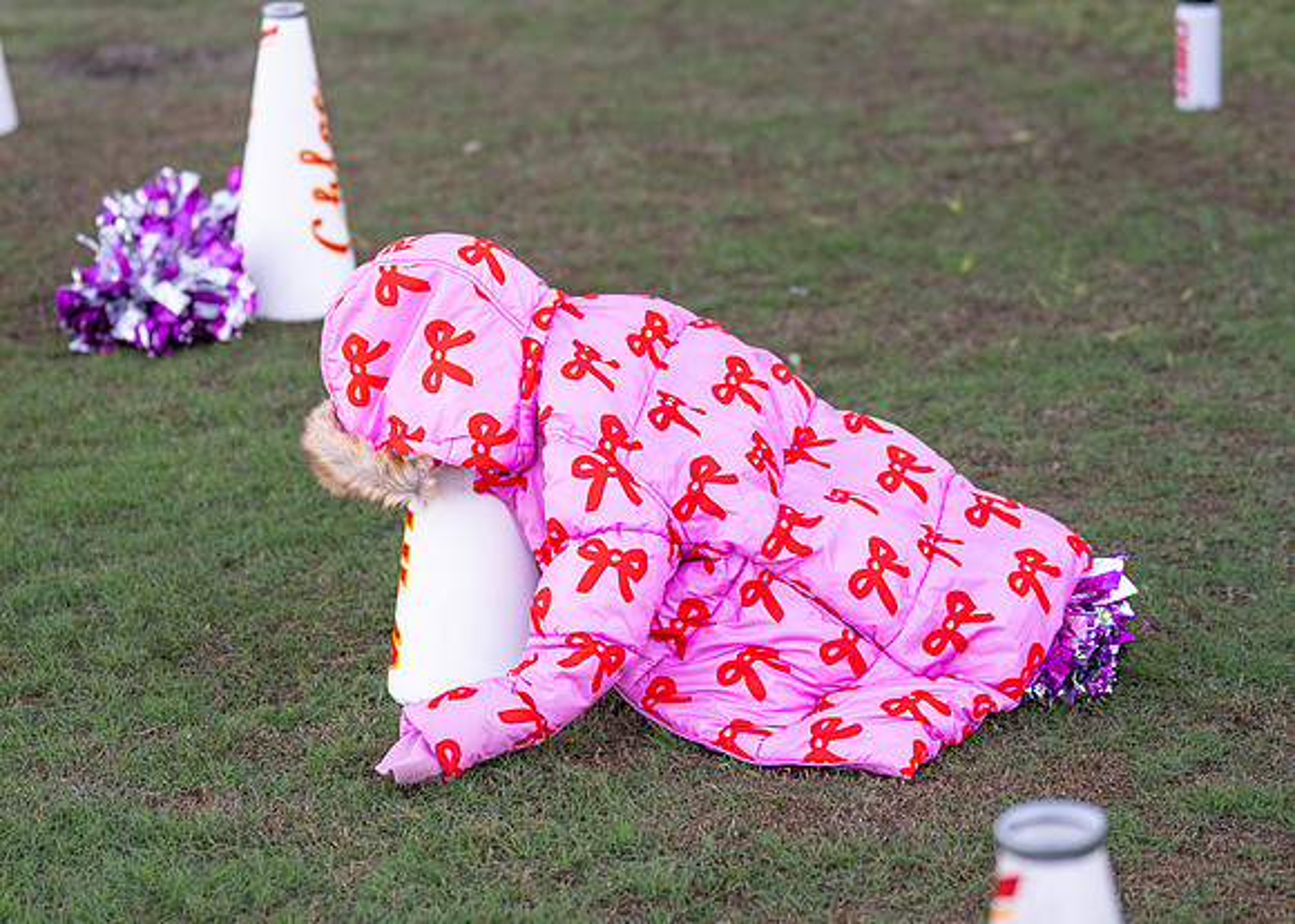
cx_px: 599
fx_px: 3945
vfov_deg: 13.4
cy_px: 441
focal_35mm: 107
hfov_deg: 18.6
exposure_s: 1/1250
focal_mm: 70
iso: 500
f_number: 2.8
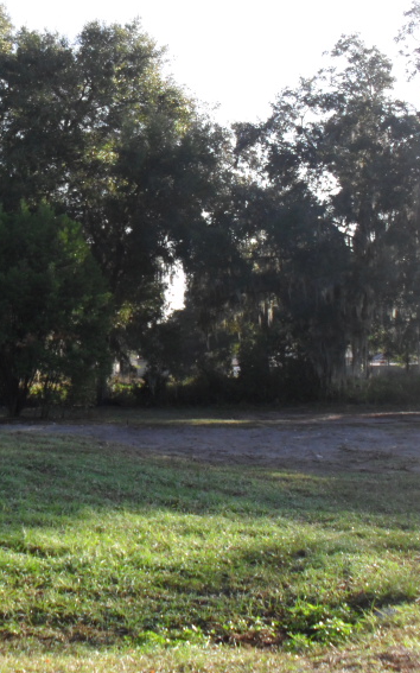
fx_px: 1228
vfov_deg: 30.5
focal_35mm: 67
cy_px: 253
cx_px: 113
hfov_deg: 19.3
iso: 100
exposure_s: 1/350
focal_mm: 6.3
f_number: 3.2
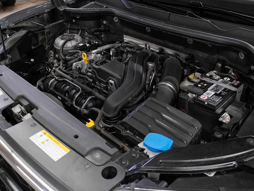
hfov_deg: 56.7
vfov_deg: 44.2
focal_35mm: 32
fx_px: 235
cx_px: 137
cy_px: 89
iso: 100
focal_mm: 24
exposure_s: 1/2
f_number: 7.1
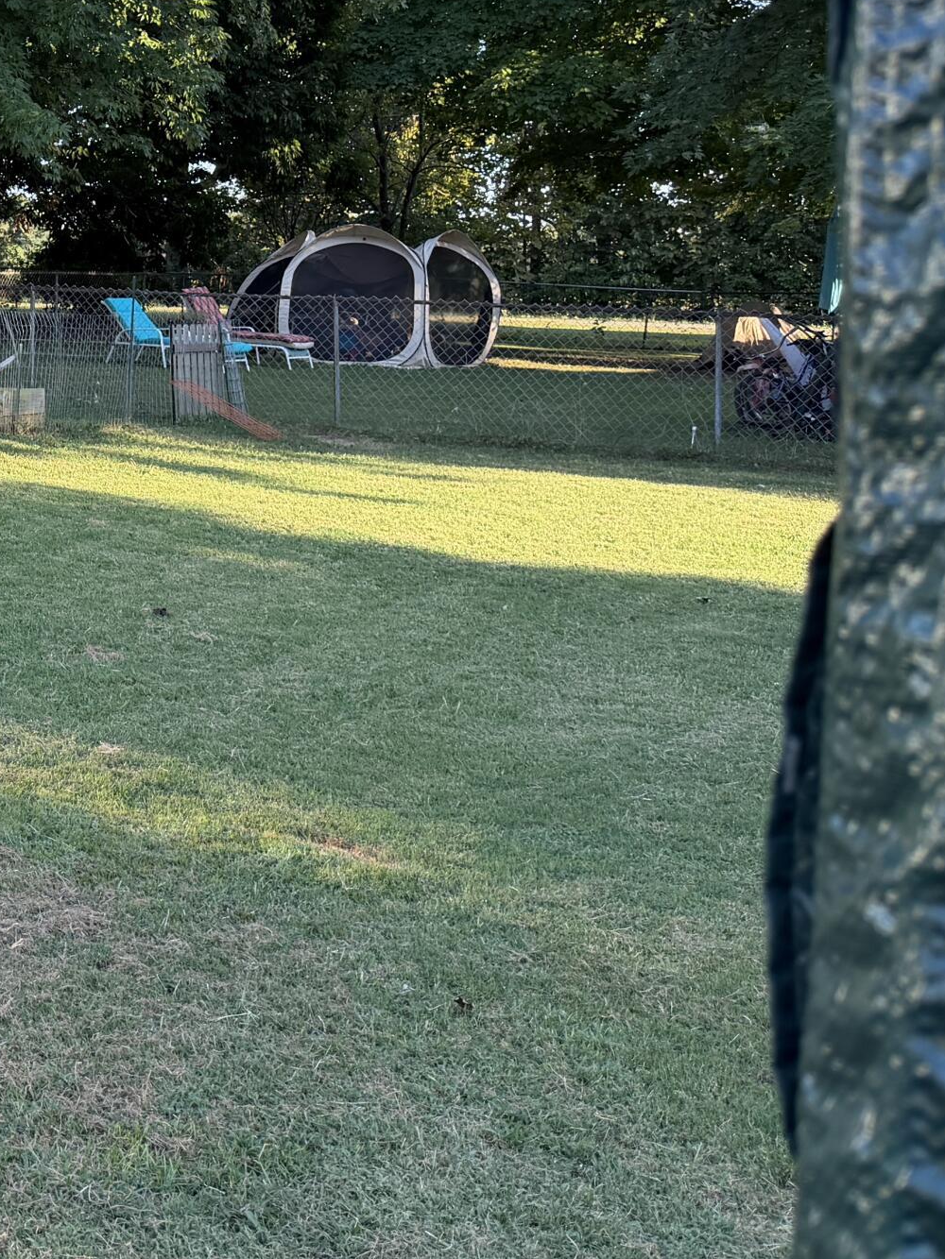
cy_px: 359
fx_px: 1965
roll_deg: +0.7
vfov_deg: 35.0
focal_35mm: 54
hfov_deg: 22.7
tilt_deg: -2.0
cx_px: -421
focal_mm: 6.76
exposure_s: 1/593
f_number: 1.78
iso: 100
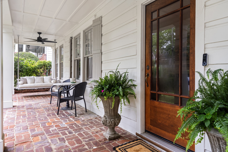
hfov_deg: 78.6
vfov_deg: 57.2
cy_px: 76
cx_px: 114
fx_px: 139
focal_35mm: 22
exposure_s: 1/80
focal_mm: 22
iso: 400
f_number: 8
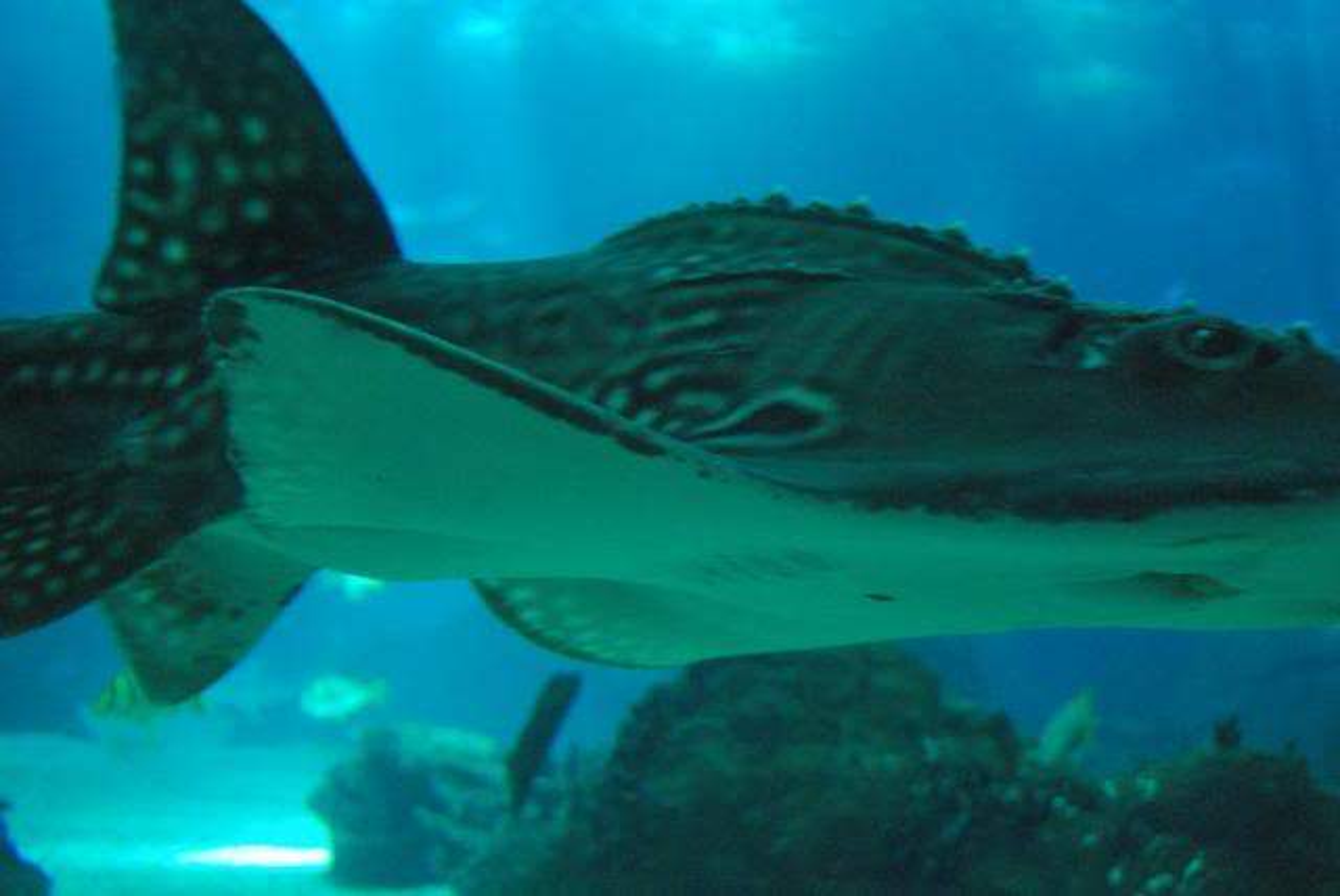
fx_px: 1732
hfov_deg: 42.3
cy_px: 448
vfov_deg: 29.0
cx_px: 670
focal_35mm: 46
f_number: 4.5
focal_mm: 31
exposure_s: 1/60
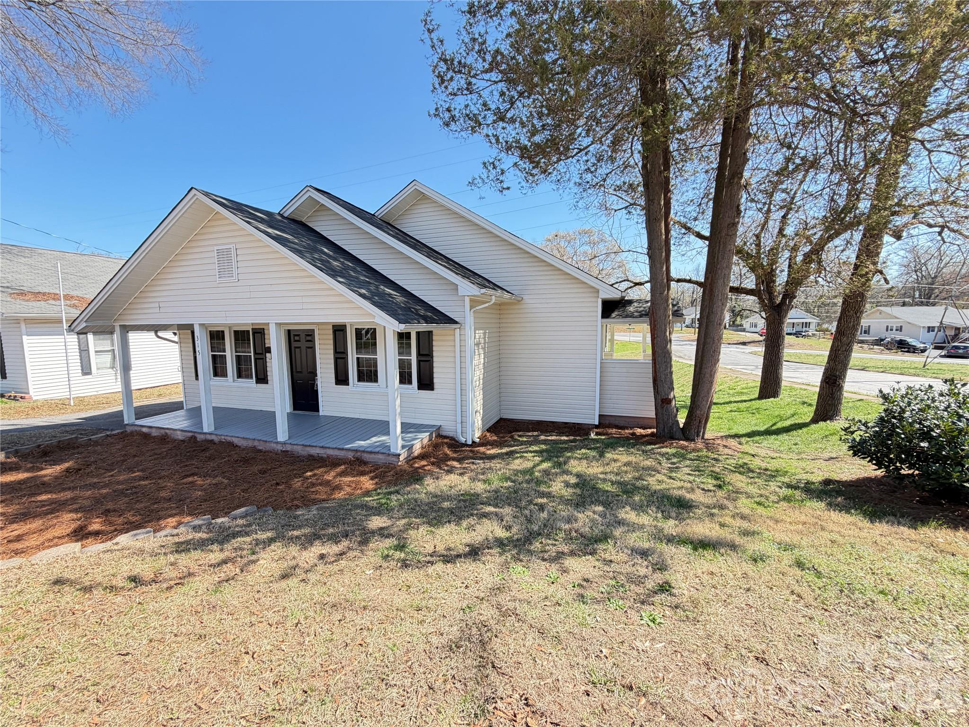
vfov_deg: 85.7
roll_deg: +2.3
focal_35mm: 14
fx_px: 392
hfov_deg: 102.1
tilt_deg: -3.1
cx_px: 484
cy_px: 364
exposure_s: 1/192
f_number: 2.2
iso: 64
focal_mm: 2.22
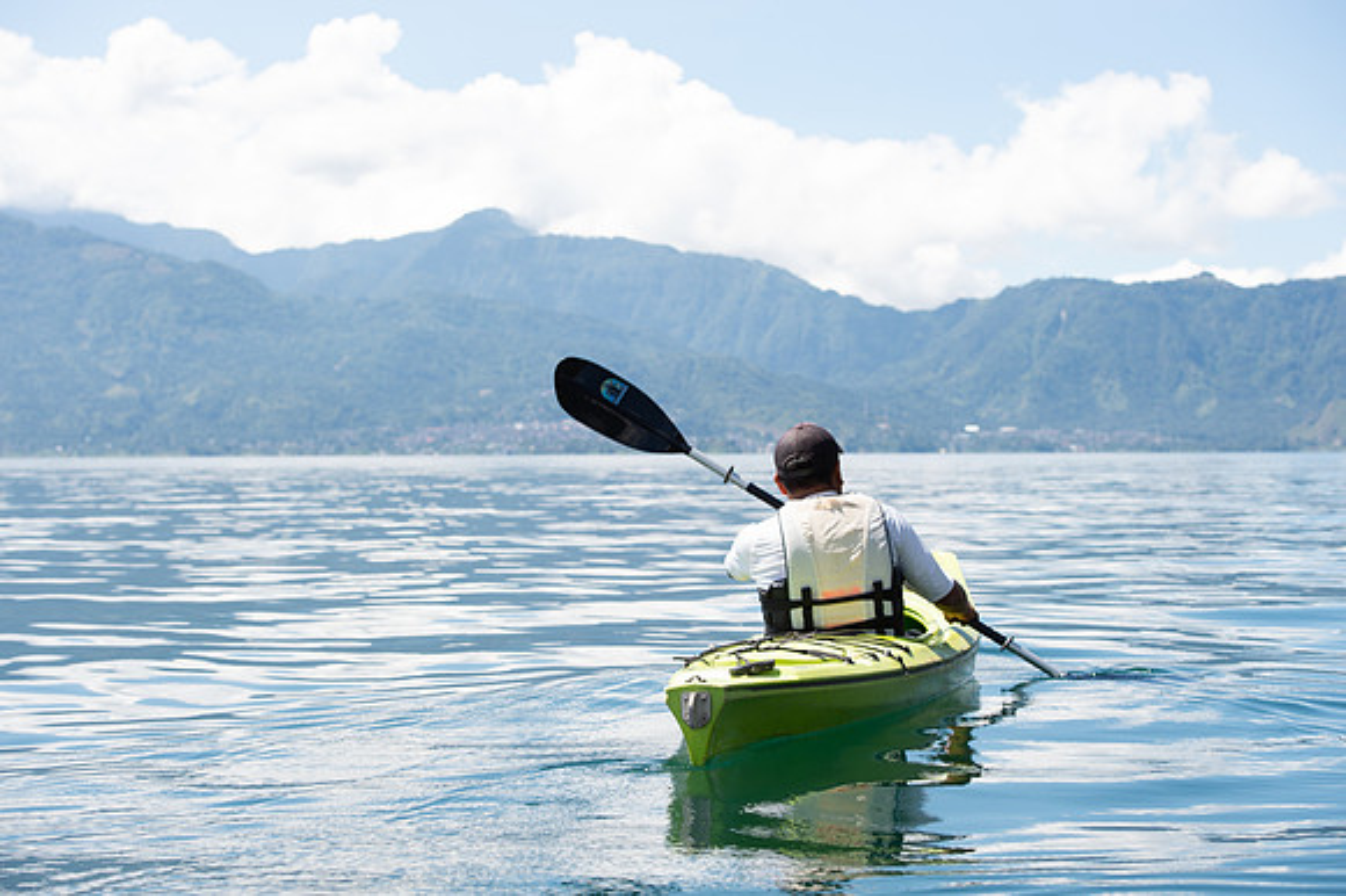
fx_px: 2616
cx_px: 673
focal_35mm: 70
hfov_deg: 28.9
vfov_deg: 19.4
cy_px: 448
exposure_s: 1/320
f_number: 8
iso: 100
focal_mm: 70
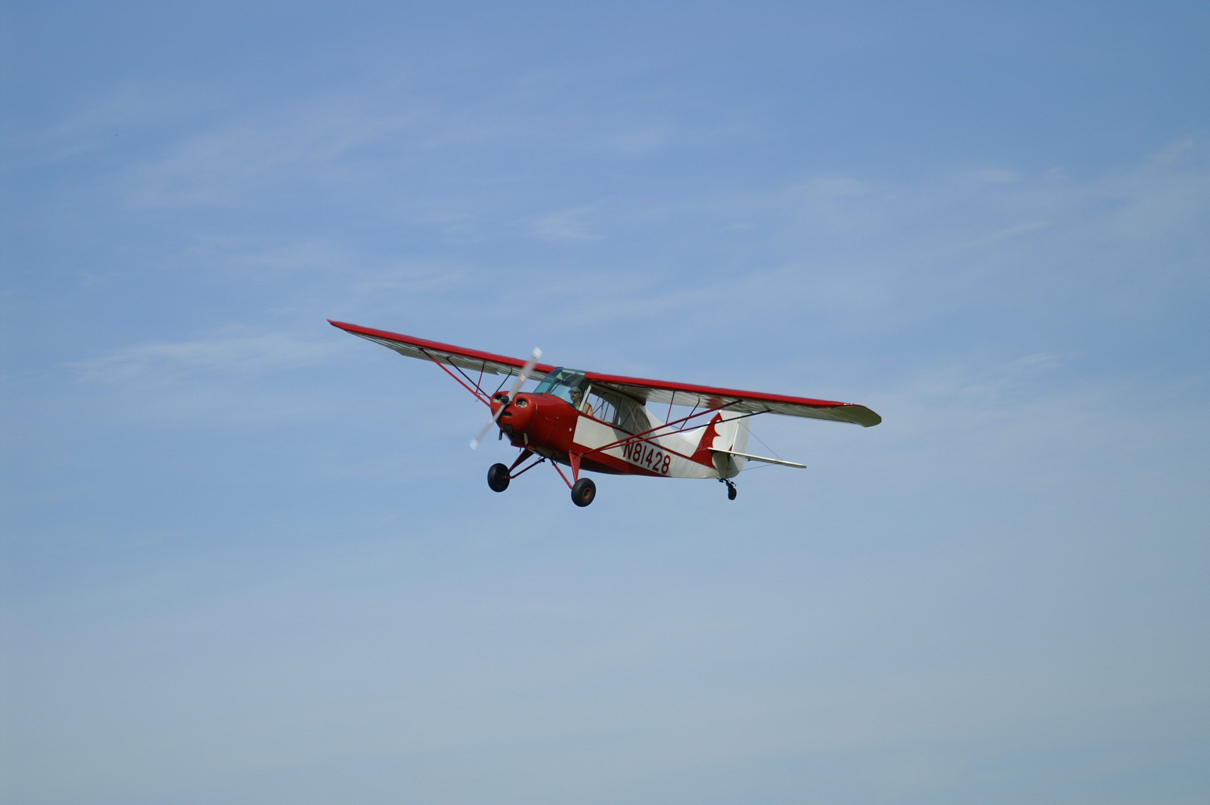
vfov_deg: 7.6
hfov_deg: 11.4
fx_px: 6045
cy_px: 402
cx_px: 605
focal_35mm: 180
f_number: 4.5
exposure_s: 1/1250
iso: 100
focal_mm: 120
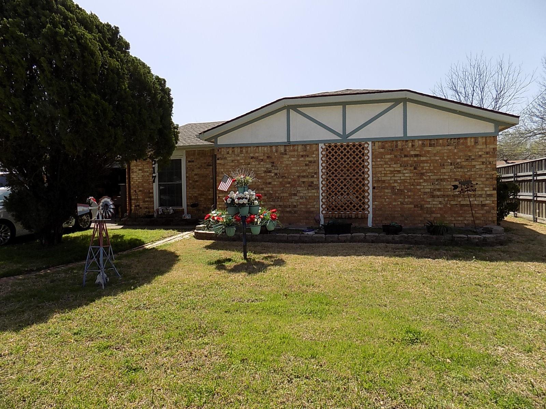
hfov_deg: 73.9
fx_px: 363
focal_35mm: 23
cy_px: 204
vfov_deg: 58.9
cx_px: 273
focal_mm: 4
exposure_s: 1/800
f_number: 3.1
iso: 80
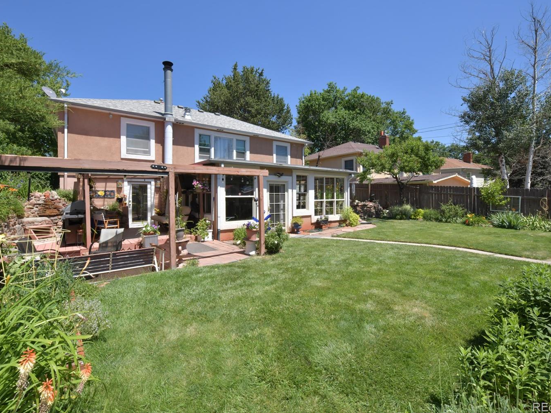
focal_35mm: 16
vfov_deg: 78.0
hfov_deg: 94.5
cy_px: 198
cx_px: 271
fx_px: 255
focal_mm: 14
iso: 400
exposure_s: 1/250
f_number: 16
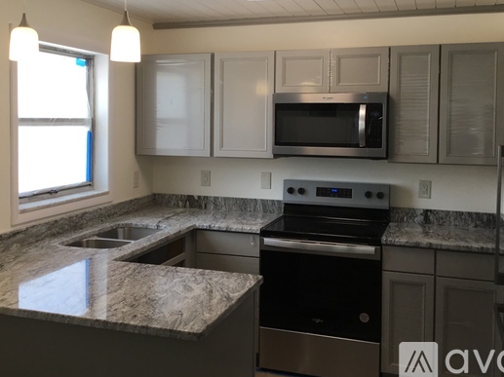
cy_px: 137
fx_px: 582
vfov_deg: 35.7
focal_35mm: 40
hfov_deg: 46.8
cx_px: 232
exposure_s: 1/60
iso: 25
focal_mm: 3.3
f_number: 2.4
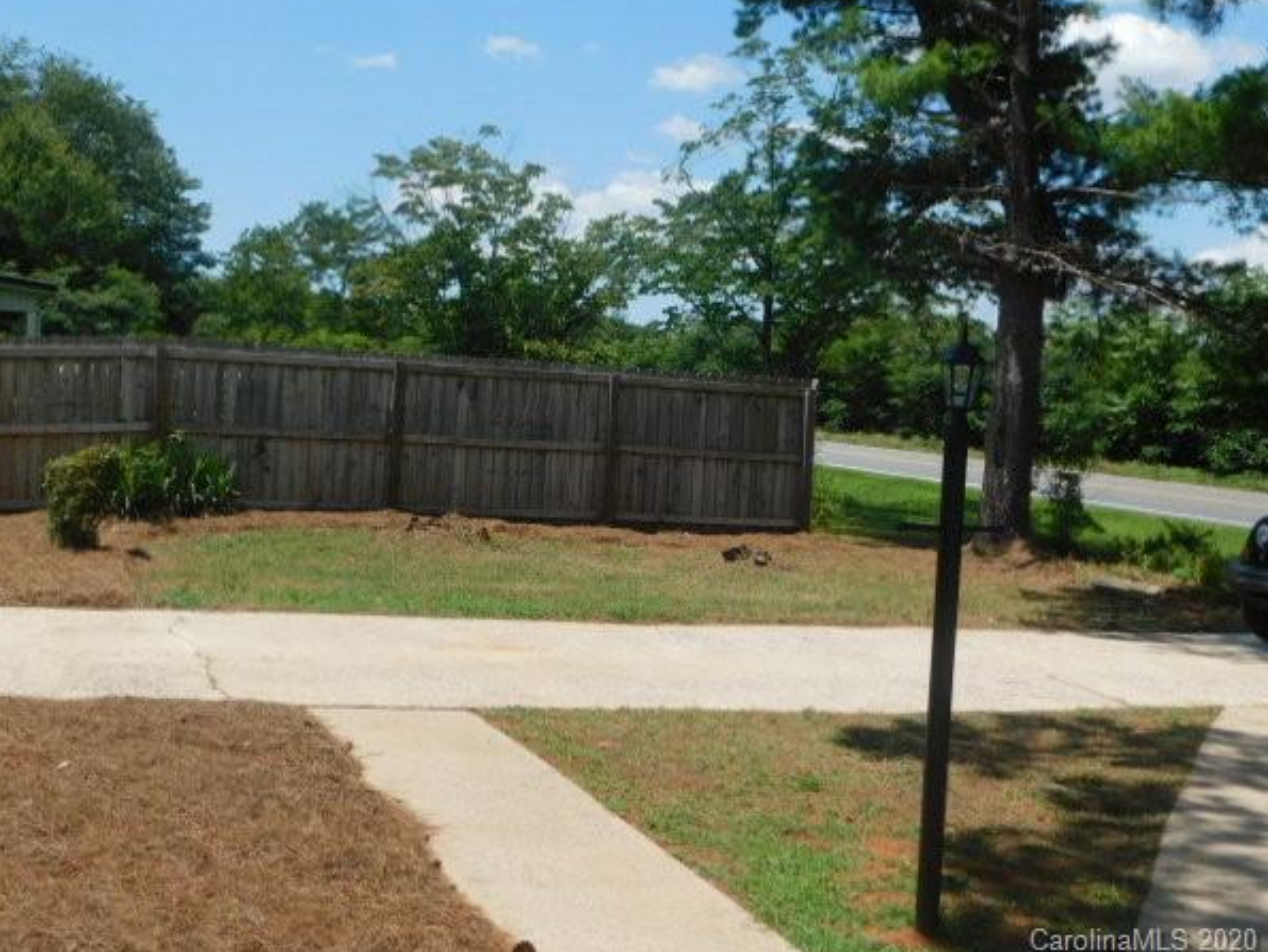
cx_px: 592
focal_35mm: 43
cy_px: 449
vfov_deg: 33.6
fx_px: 1576
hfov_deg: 43.8
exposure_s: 1/1250
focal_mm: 7.1
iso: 125
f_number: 3.6
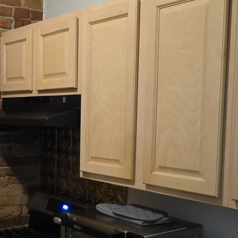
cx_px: 54
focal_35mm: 53
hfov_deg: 31.5
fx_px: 412
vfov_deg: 32.0
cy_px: 158
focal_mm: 2.2
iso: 800
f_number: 1.9
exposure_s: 1/24
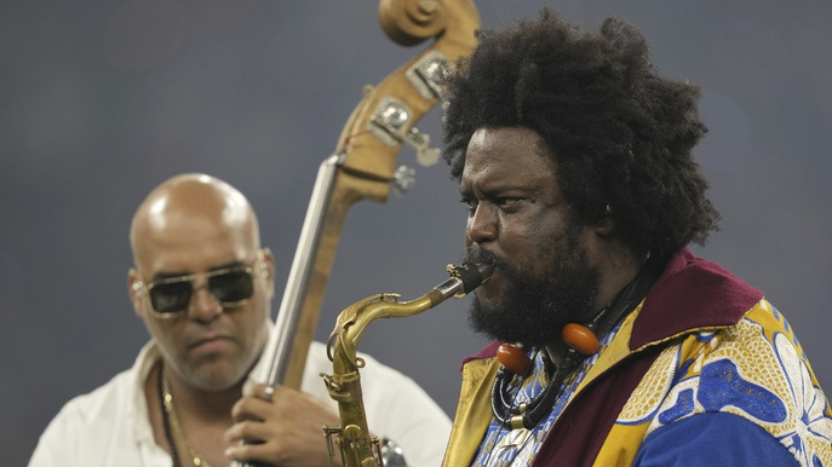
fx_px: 13785
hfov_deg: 3.5
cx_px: 401
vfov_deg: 1.9
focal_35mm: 625
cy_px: 388
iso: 2000
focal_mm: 400
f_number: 2.8
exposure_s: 1/1600
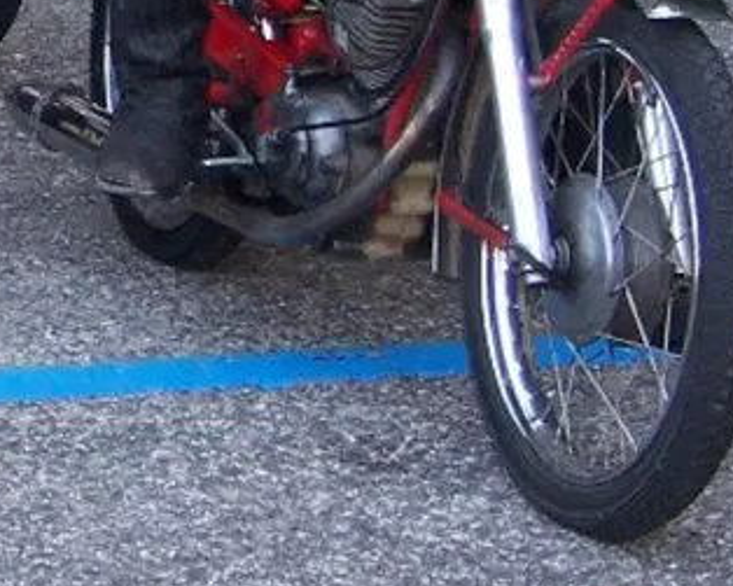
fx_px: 4858
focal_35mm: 224
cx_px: -525
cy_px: -201
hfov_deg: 8.4
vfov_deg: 6.8
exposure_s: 1/90
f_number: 4
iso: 140
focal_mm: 10
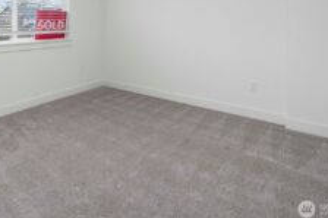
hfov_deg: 67.8
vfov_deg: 46.8
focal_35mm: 25
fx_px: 228
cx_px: 89
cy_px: 27
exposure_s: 1/60
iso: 200
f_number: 11
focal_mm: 14
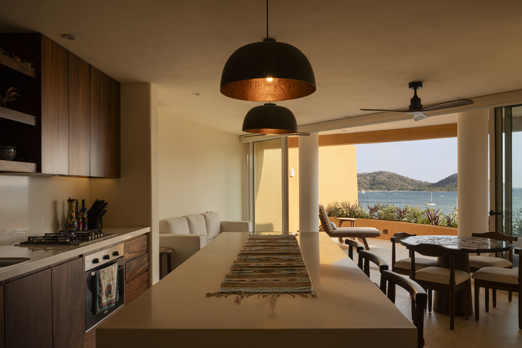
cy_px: 171
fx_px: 392
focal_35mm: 27
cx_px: 265
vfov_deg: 47.9
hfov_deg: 67.4
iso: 100
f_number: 10
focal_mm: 24
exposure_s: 1/10
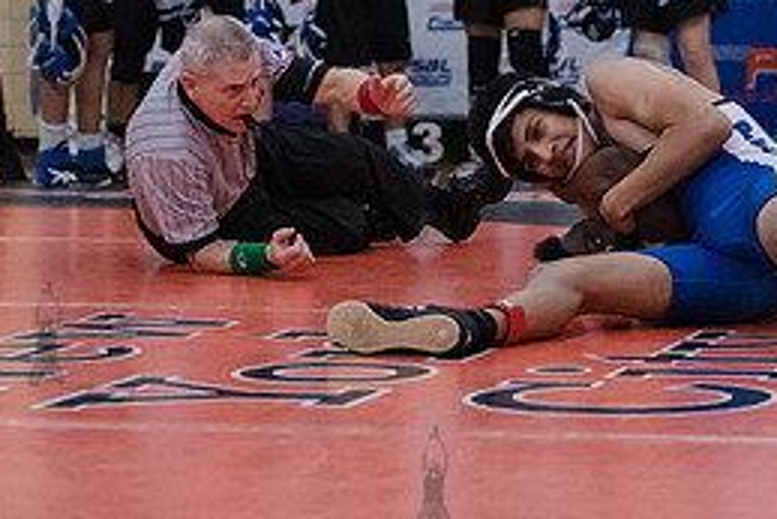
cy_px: 188
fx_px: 3390
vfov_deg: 8.7
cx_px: 432
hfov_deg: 13.1
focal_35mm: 157
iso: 8000
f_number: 3.2
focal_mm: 70
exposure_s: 1/400
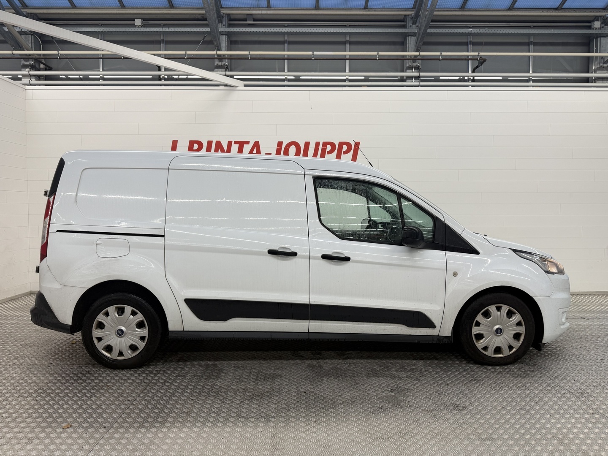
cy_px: 228
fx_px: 422
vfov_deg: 56.8
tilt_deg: -1.5
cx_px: 304
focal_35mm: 24
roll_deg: +0.9
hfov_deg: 71.6
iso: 64
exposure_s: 1/100
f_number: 1.78
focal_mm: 6.76
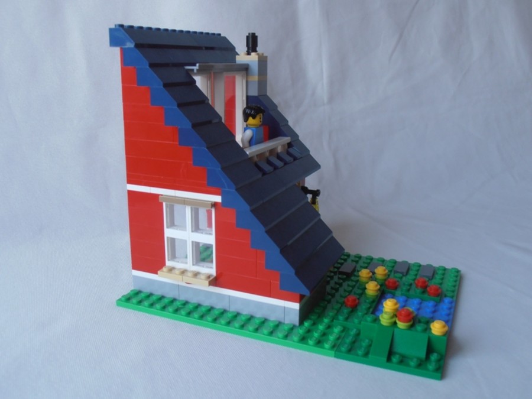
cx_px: 266
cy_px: 200
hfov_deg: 50.1
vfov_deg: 38.7
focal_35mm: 37
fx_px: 569
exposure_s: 1/40
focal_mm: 6.61
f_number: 3.9
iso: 100
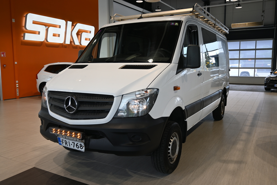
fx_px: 237
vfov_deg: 42.6
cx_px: 138
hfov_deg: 60.7
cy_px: 92
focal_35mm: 31
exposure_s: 1/40
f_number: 3.8
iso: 100
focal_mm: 20.5
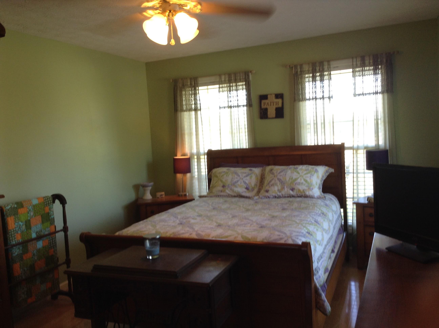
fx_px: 418
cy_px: 164
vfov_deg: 42.8
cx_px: 220
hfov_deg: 55.4
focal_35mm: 33
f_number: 2.4
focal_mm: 3.3
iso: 40
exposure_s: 1/24
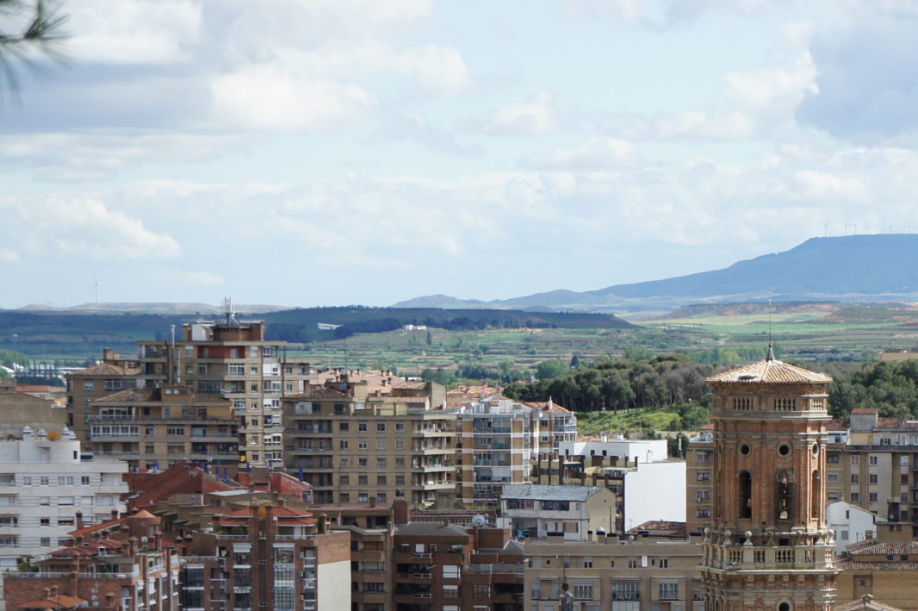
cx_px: 786
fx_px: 5050
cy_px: 679
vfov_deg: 6.9
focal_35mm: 198
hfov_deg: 10.3
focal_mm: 55
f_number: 5.6
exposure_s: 1/1000
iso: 200
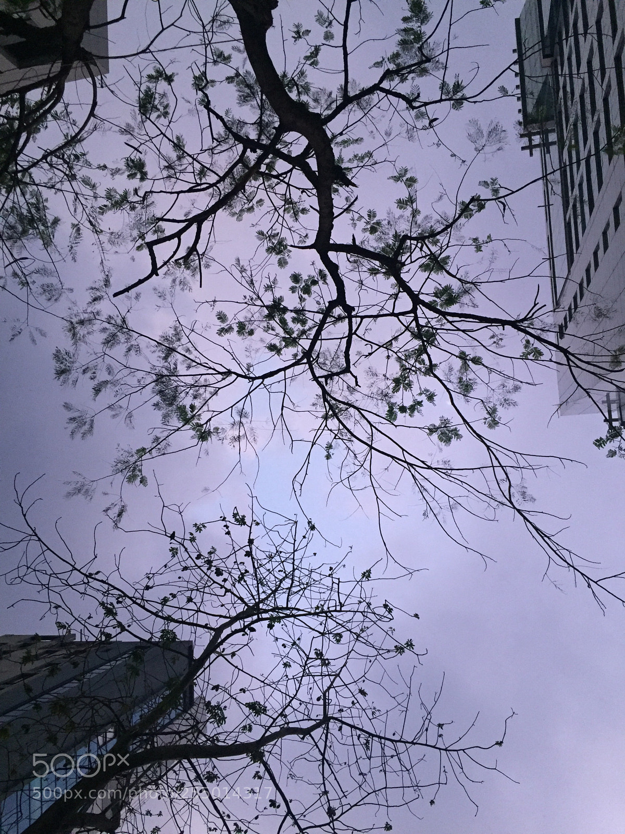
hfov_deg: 48.2
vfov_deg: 61.7
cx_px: 312
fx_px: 698
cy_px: 417
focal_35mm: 29
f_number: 2.2
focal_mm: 4.15
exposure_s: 1/33
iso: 250
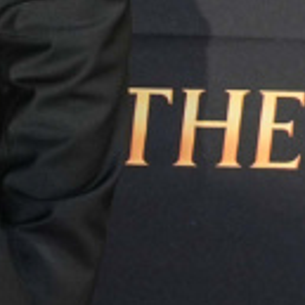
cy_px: 395
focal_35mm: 245
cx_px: -605
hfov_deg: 6.5
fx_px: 2442
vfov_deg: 7.1
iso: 400
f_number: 5
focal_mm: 31
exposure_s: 1/60
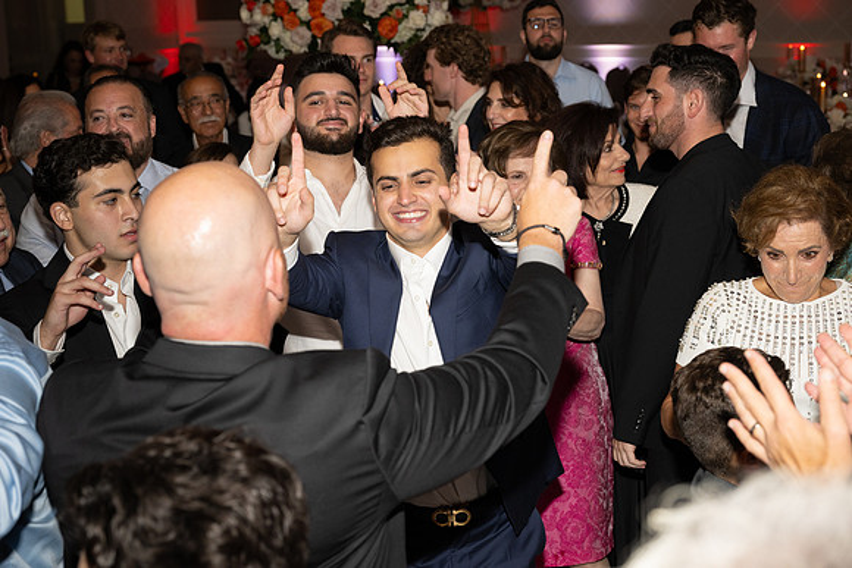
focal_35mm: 60
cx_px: 426
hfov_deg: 33.4
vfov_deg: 22.6
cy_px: 284
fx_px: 1420
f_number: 5.6
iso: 800
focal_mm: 60
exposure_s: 1/100
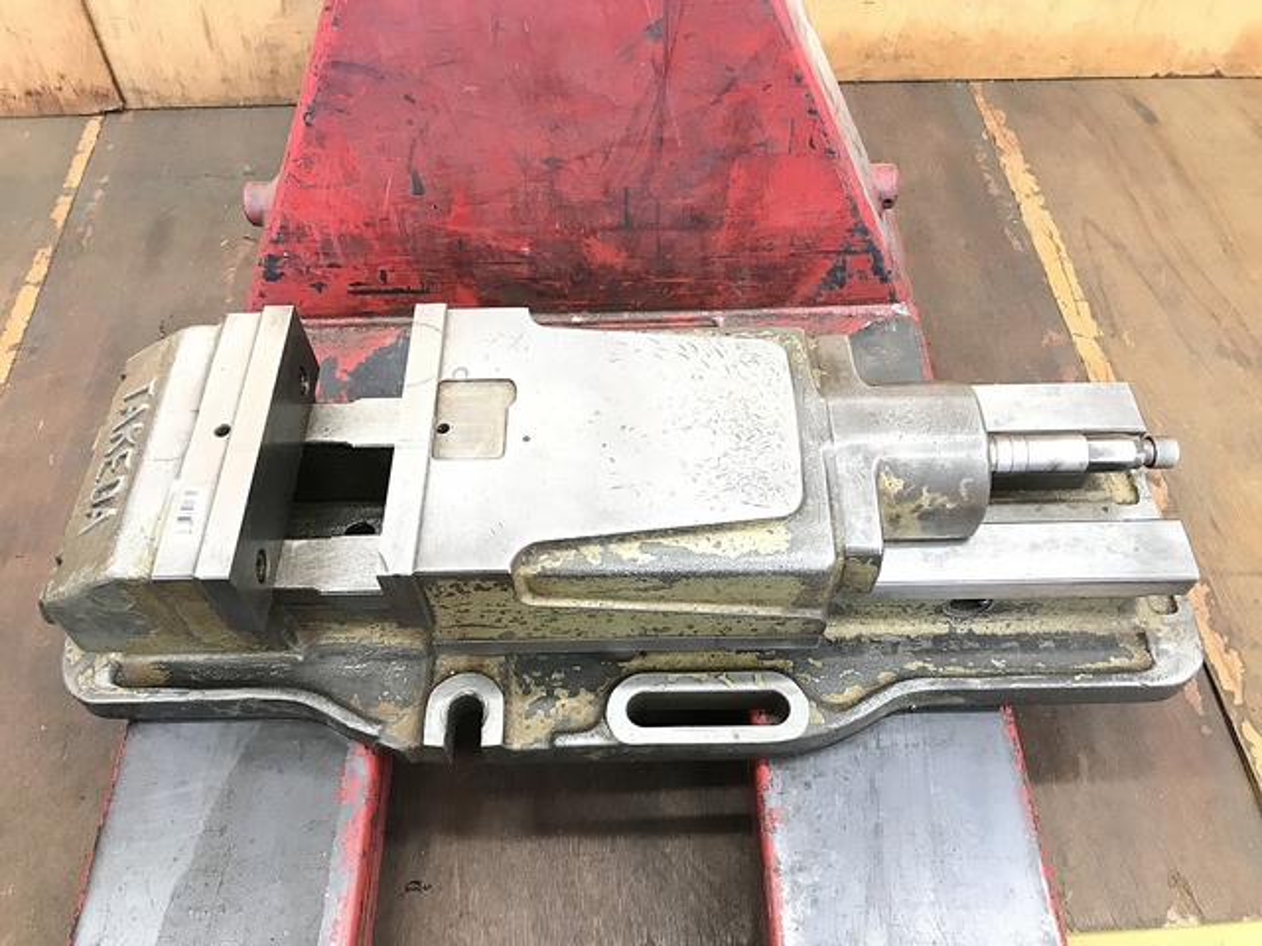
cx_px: 631
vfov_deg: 49.7
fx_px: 1021
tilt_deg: -54.8
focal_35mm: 28
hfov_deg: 63.4
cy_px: 473
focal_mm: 3.99
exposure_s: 1/15
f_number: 1.8
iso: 50
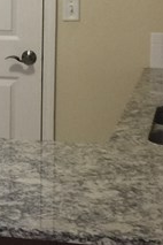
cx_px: -179
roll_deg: +1.2
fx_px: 985
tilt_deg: -6.0
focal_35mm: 145
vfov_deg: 14.1
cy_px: 55
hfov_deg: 8.8
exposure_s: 1/4
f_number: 2.2
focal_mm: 4.15
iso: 64
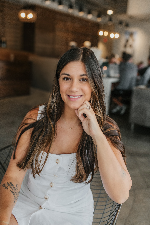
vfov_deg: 54.5
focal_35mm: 35
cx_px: 75
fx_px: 219
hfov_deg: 37.8
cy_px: 112
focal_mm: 35
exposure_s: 1/800
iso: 1250
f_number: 2.2
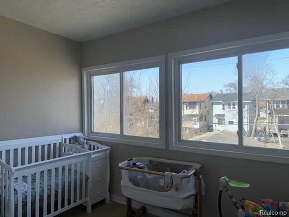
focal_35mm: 24
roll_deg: -0.2
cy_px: 108
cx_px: 144
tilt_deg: +0.0
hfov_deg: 71.6
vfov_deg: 56.8
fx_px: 200
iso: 50
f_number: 1.78
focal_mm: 6.86
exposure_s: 1/1916
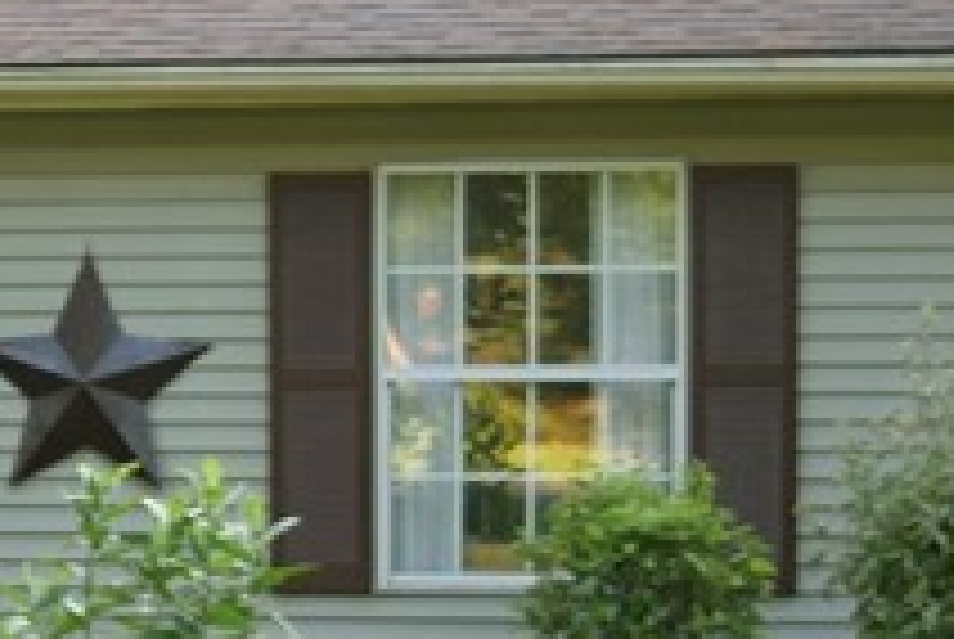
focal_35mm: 223
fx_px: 5906
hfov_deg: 8.7
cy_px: 423
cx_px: -1022
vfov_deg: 6.2
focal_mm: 29
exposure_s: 1/125
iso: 320
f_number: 4.2
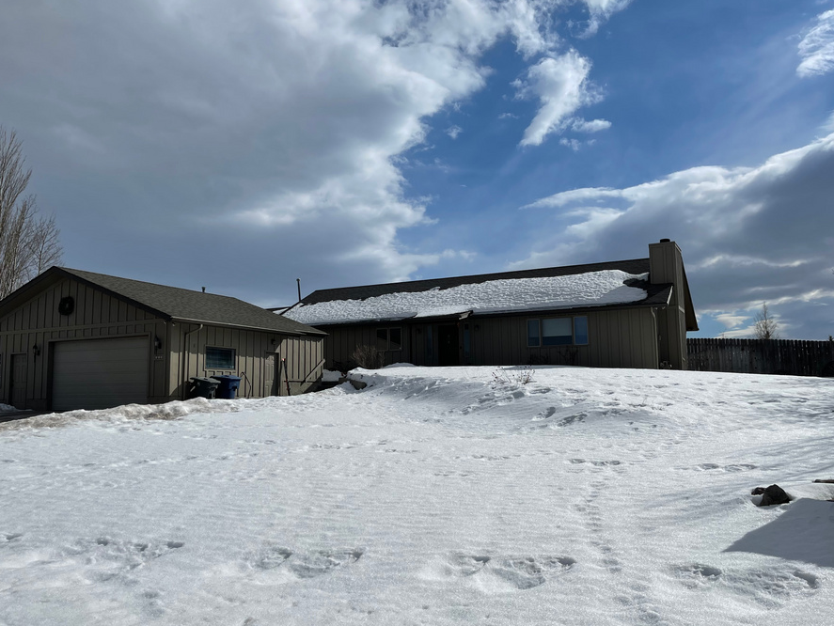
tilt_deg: +6.8
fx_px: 723
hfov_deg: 59.8
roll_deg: +0.6
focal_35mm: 30
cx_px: 377
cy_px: 311
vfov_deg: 46.8
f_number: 1.6
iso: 32
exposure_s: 1/15152
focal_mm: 5.1
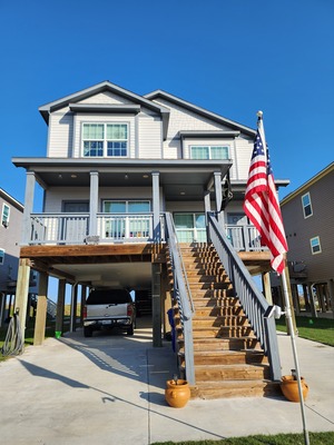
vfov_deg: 73.9
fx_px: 296
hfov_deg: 58.9
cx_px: 167
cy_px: 222
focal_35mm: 23
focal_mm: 6.4
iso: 12
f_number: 1.8
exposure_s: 1/827
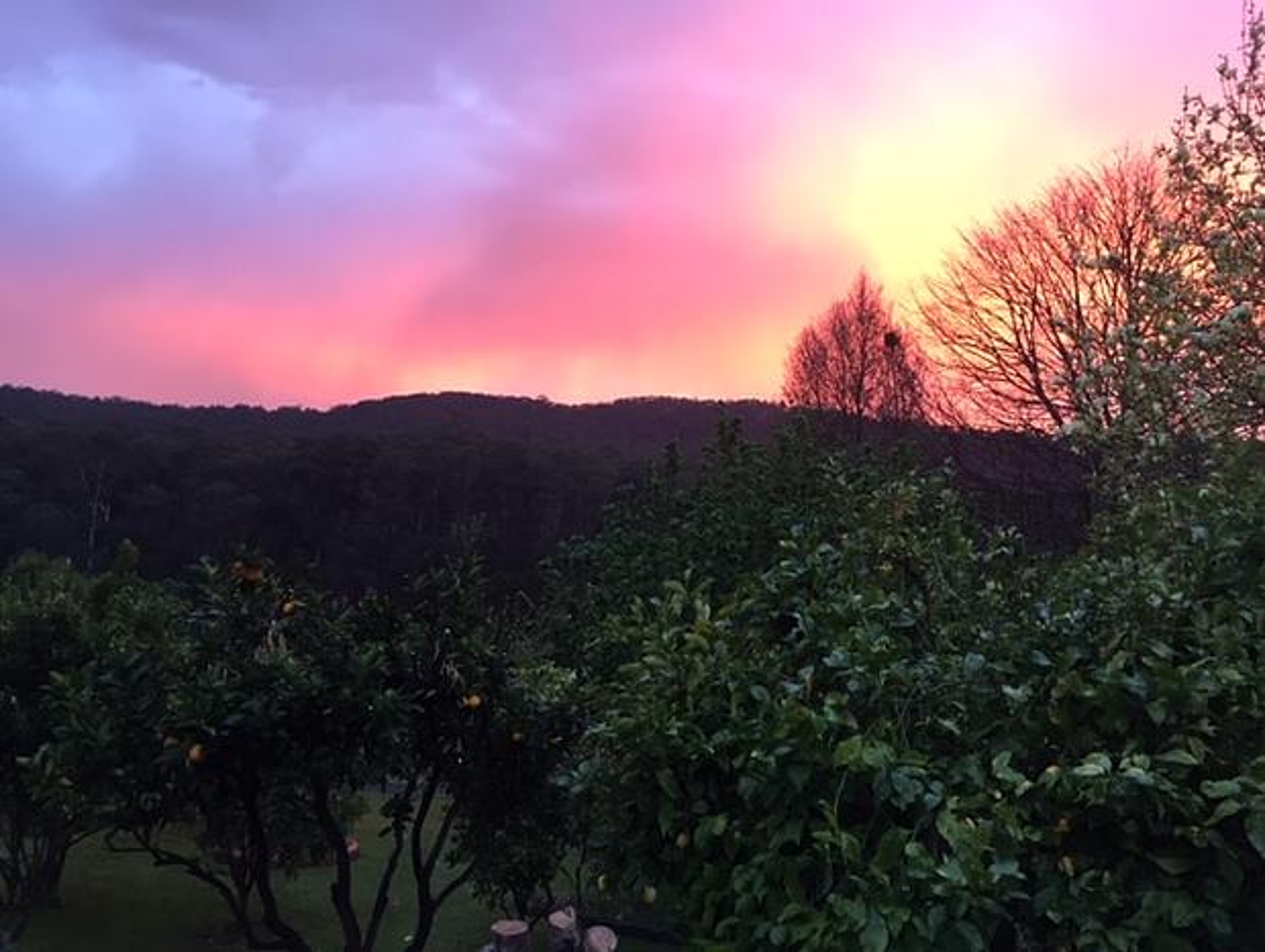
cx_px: 632
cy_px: 476
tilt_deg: +4.5
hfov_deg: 61.6
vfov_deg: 48.3
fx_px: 1061
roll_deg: -1.1
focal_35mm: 29
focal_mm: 4.15
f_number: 2.2
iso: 100
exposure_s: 1/33
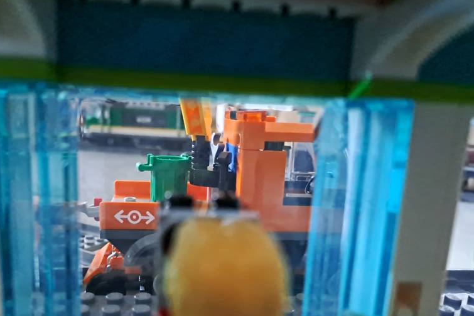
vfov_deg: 41.8
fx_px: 408
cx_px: 215
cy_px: 210
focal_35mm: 31
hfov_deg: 60.2
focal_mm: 4.65
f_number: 1.8
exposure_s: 1/15
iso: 1250
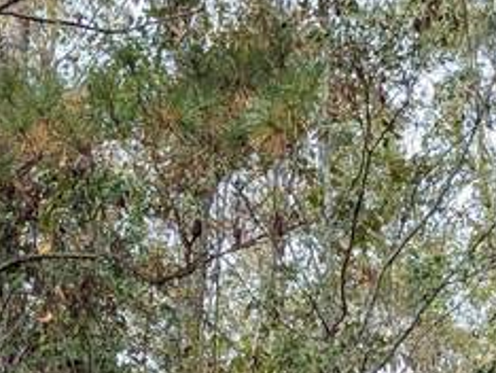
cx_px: 414
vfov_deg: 10.3
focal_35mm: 131
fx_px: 1879
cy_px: 797
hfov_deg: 14.9
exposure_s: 1/237
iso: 39
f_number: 1.85
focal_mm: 6.81
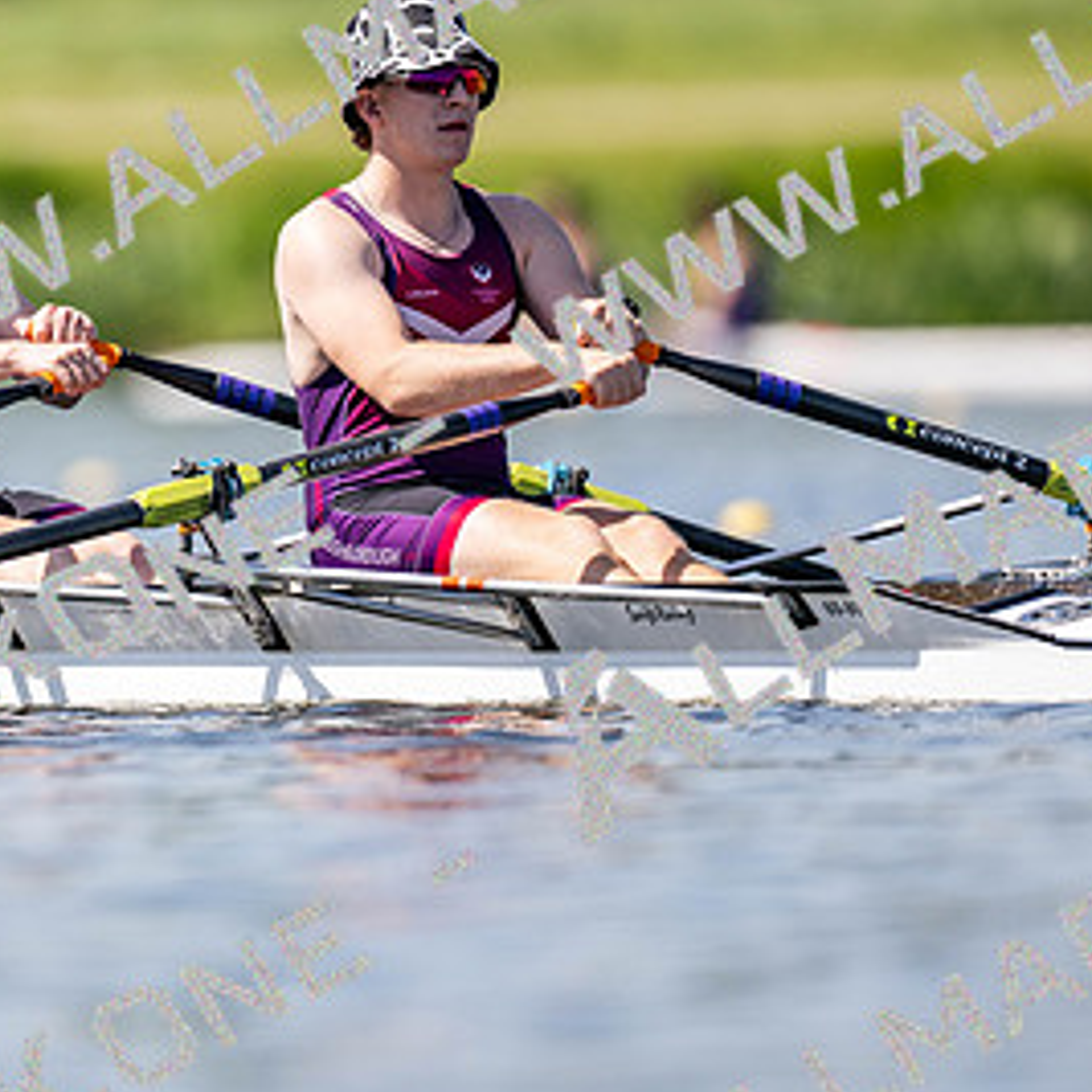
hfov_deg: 1.6
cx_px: 213
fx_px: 39545
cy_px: 456
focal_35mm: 1108
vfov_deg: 1.6
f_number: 4
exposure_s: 1/2500
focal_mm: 600
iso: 250
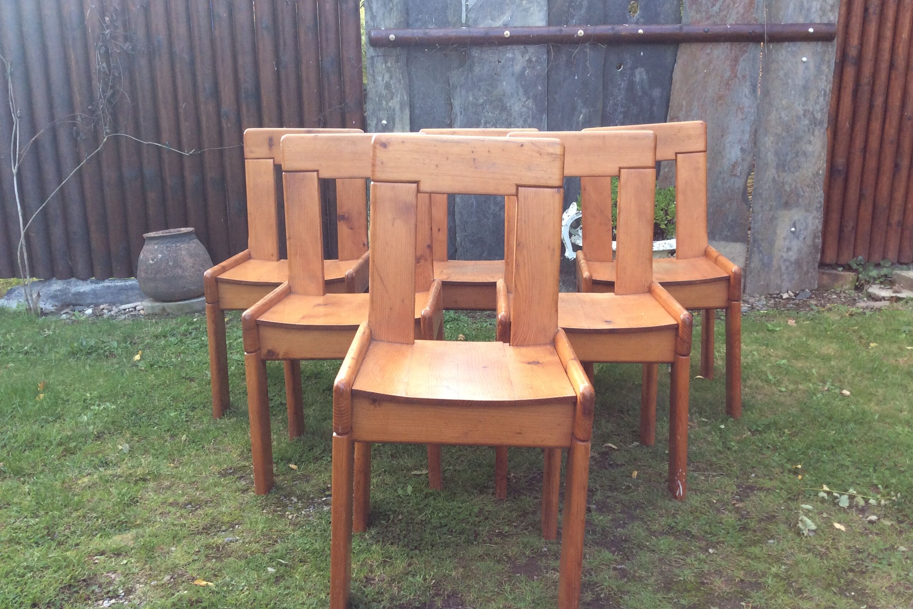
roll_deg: +1.1
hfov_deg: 55.8
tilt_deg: -17.7
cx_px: 465
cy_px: 338
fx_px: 862
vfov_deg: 38.8
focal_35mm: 34
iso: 40
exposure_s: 1/100
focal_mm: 3.3
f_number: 2.4
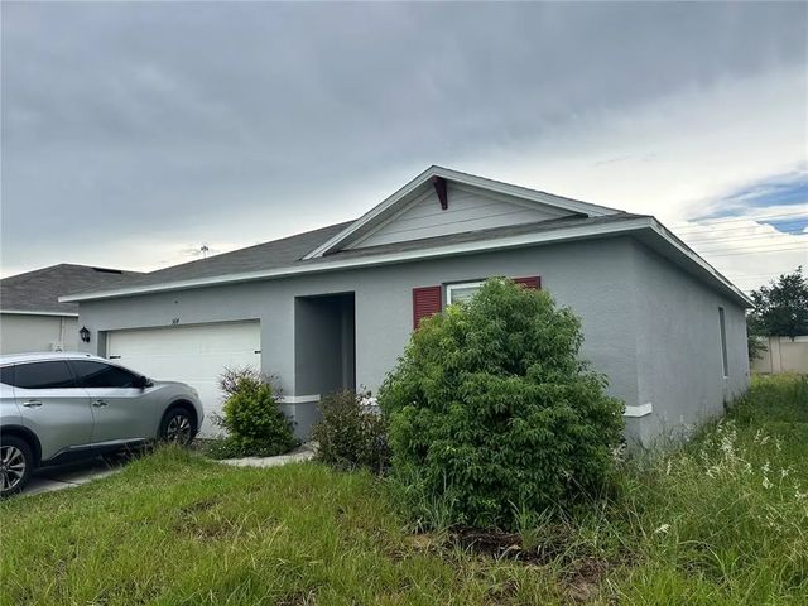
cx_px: 404
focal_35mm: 26
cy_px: 303
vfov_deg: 53.1
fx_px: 607
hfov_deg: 67.3
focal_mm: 5.7
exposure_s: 1/2299
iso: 50
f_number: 1.5
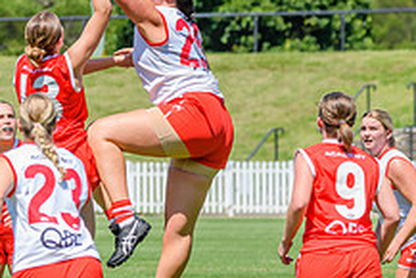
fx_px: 6996
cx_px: -36
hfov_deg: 3.4
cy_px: 147
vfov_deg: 2.3
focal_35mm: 605
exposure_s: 1/2000
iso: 800
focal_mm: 220
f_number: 9
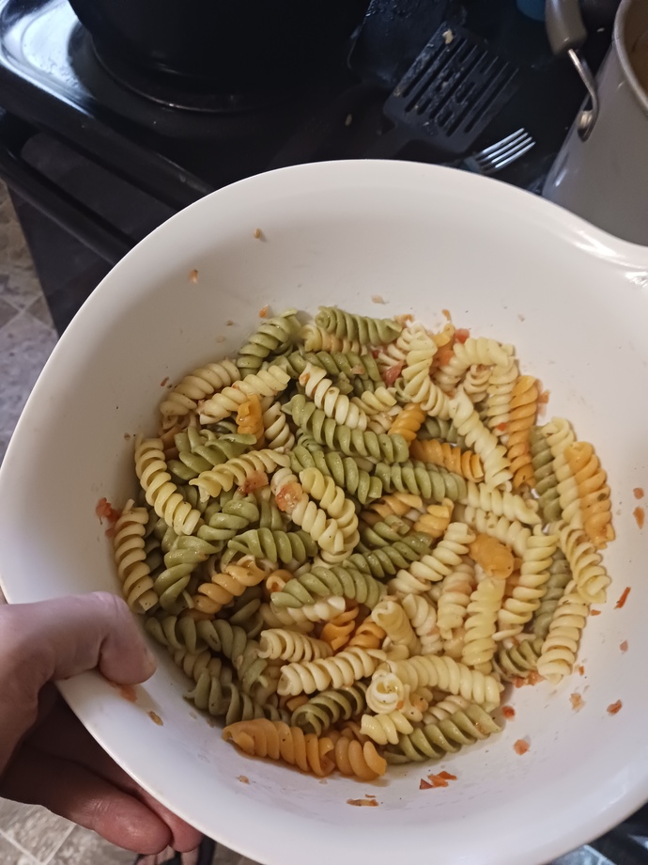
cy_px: 432
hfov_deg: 51.4
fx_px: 674
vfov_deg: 65.3
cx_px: 324
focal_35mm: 27
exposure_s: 1/20
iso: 640
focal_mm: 4
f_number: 1.8
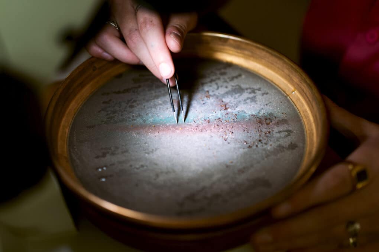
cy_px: 126
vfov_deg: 37.9
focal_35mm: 35
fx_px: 368
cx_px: 190
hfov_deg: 54.4
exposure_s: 1/250
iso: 125
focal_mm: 35
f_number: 1.8
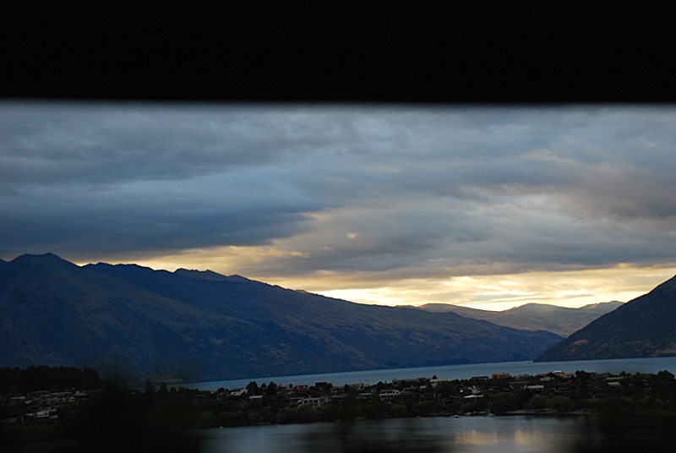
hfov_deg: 26.0
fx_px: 1467
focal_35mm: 78
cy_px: 226
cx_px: 338
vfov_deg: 17.6
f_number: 6.3
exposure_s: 1/40
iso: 400
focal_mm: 52
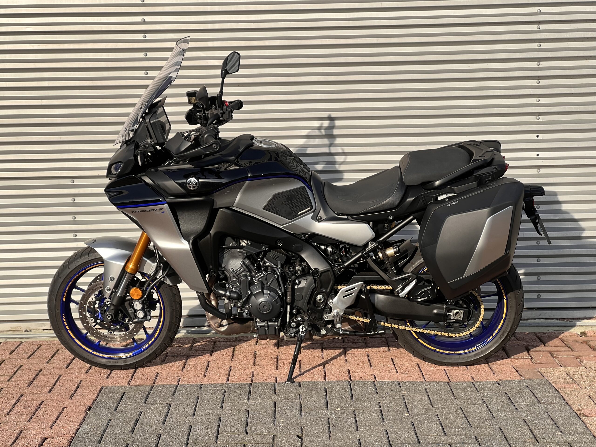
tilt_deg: -5.7
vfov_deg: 19.1
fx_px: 1326
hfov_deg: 25.3
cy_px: 224
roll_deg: +2.0
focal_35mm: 77
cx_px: 298
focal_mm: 9
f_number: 2.8
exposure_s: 1/267
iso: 32
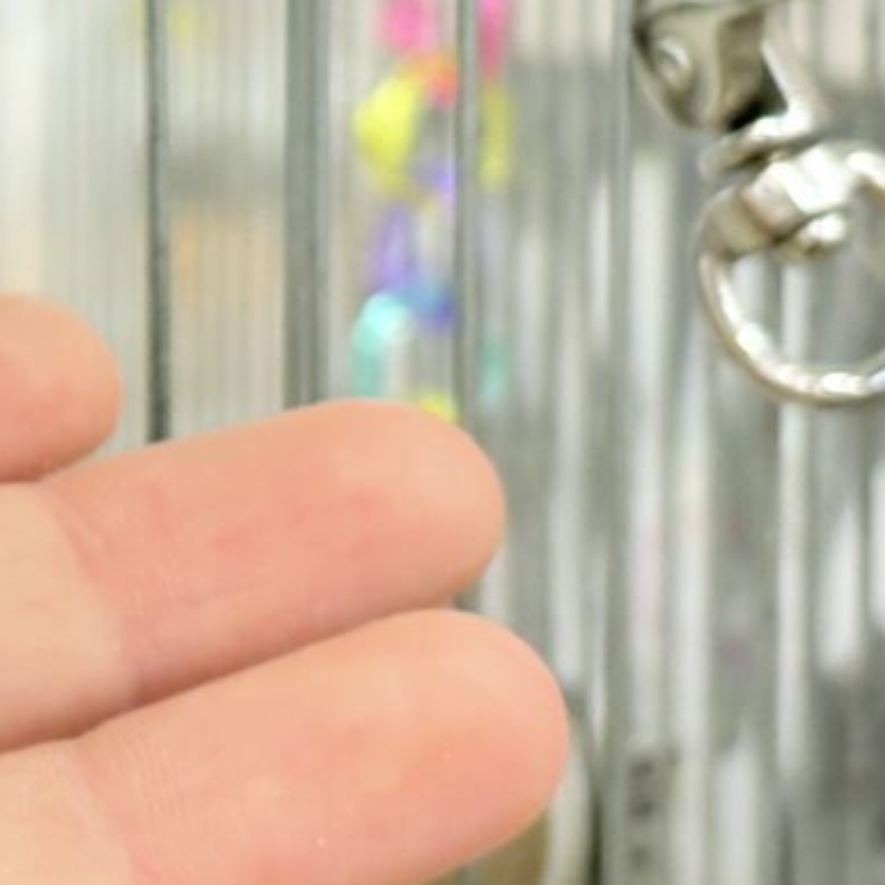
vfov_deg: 12.1
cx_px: -296
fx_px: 4136
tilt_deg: -3.1
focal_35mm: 143
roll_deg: +0.6
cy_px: 105
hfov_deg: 11.8
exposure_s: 1/50
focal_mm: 5.96
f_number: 1.6
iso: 64
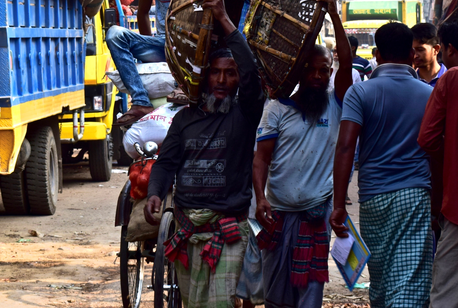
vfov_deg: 9.3
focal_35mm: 148
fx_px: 1887
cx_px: 180
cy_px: 96
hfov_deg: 13.8
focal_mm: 50
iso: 100
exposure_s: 1/80
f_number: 9
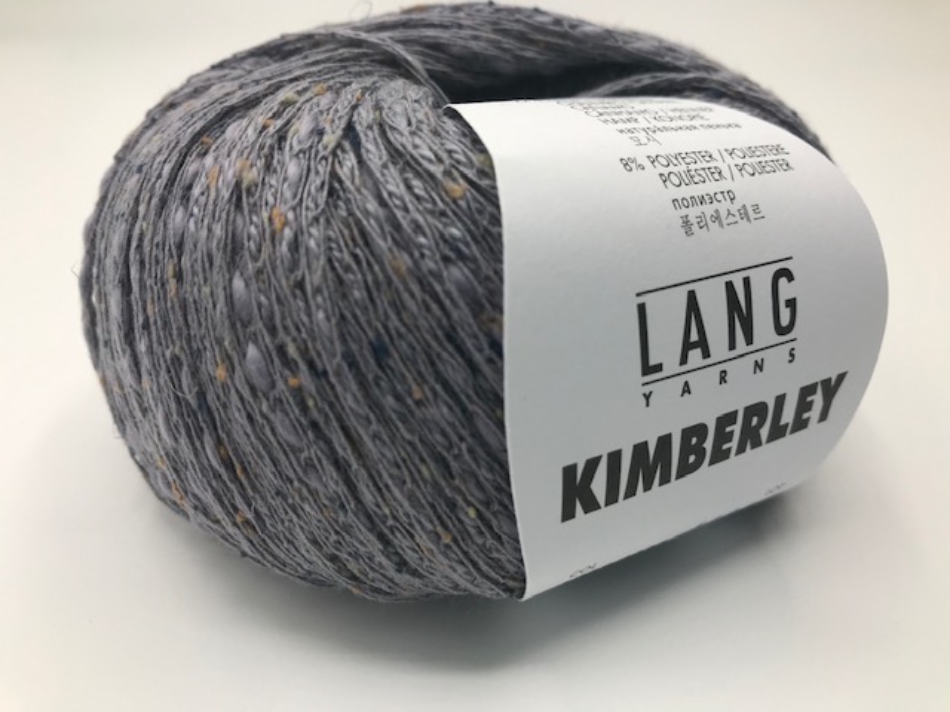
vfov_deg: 49.7
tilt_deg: -33.7
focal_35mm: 28
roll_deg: -3.3
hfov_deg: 63.4
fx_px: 768
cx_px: 475
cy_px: 356
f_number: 1.8
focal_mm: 3.99
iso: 20
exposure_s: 1/684
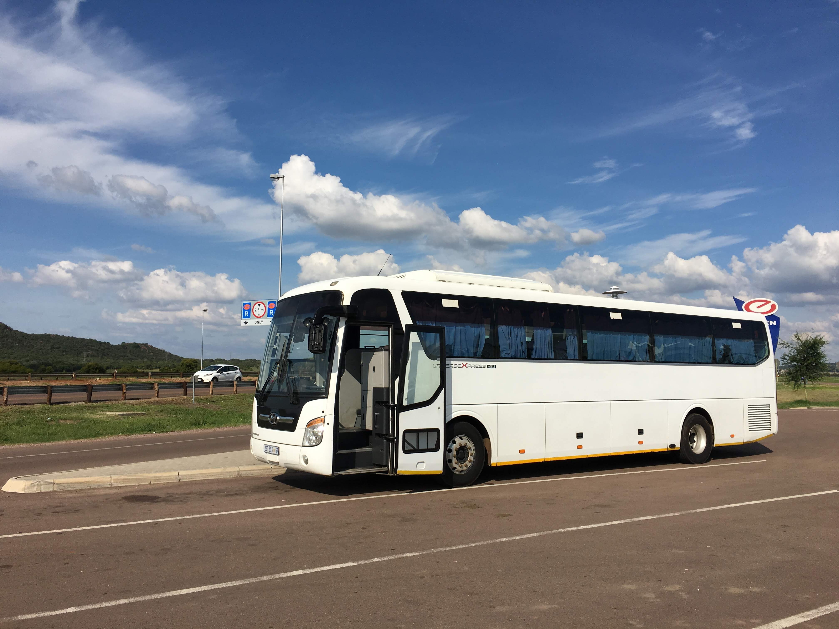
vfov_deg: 48.2
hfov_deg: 61.7
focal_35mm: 29
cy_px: 314
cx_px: 420
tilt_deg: +5.7
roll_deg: -1.5
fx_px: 703
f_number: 2.2
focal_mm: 4.15
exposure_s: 1/3344
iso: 25
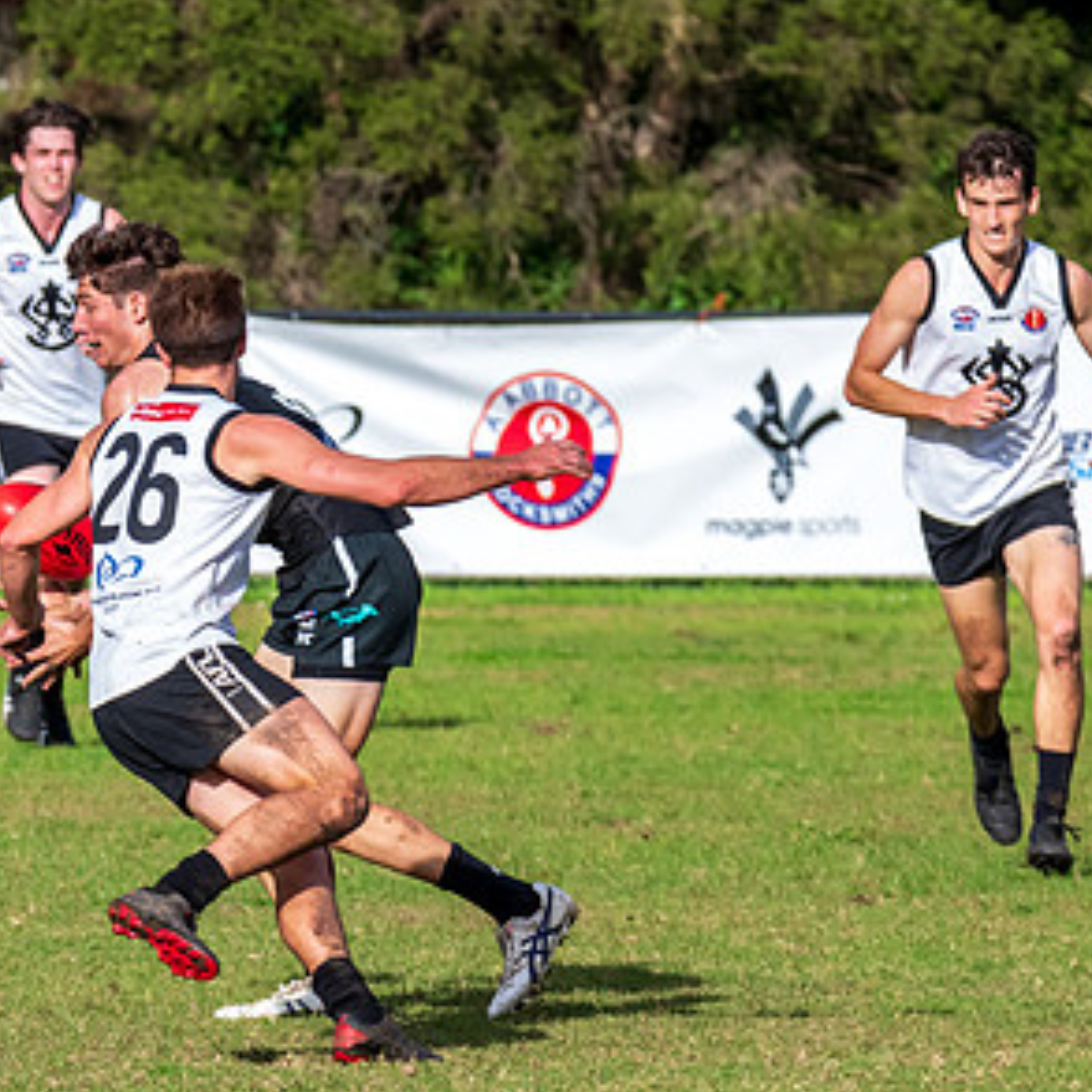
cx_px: -34
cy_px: 663
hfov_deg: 2.0
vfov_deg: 2.0
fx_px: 31550
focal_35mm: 884
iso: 800
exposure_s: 1/1250
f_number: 11
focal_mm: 350
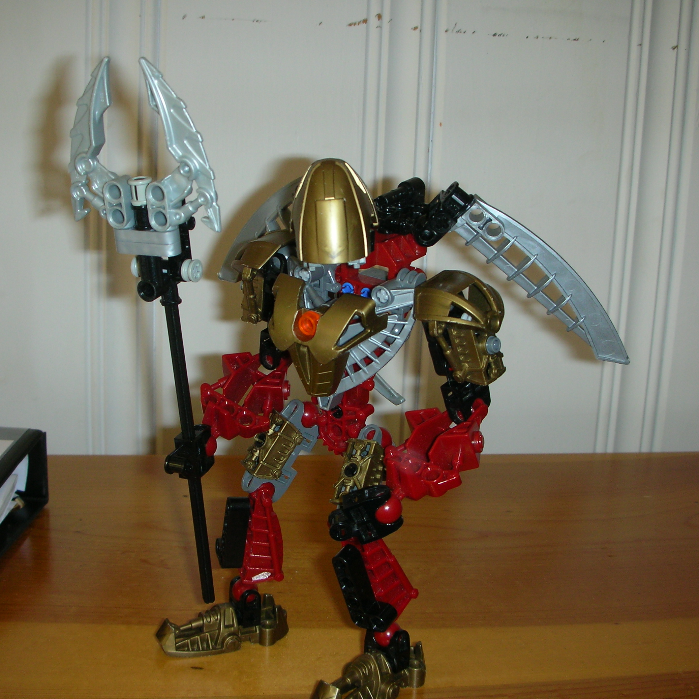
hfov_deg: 40.0
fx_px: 960
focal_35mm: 42
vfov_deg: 40.0
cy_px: 354
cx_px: 311
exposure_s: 1/60.1
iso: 50
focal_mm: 5.8
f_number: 3
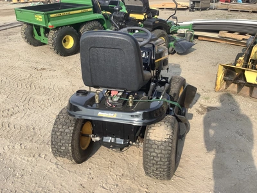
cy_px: 96
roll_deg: +1.3
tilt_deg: -25.0
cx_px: 128
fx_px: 230
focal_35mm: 31
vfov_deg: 45.4
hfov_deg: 58.4
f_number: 2.4
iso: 25
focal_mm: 3.3
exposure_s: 1/458
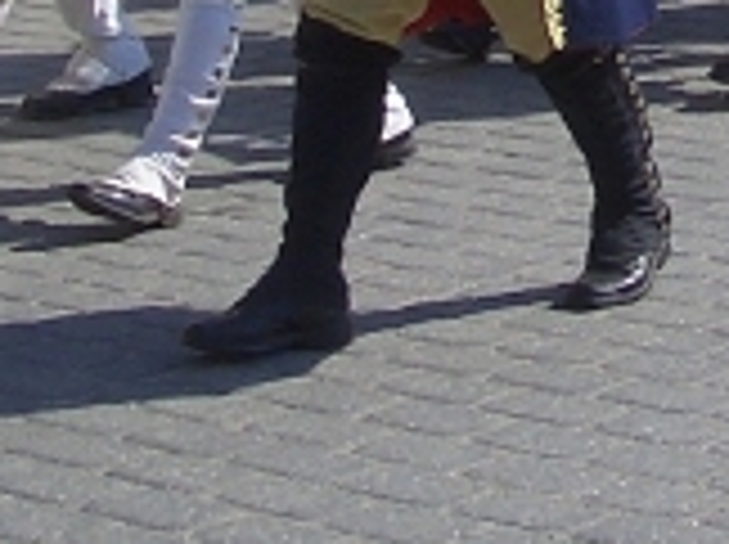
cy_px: -647
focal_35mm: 173
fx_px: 3638
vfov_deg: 8.0
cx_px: 860
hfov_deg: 11.2
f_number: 4.3
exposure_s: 1/500
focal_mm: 5.8
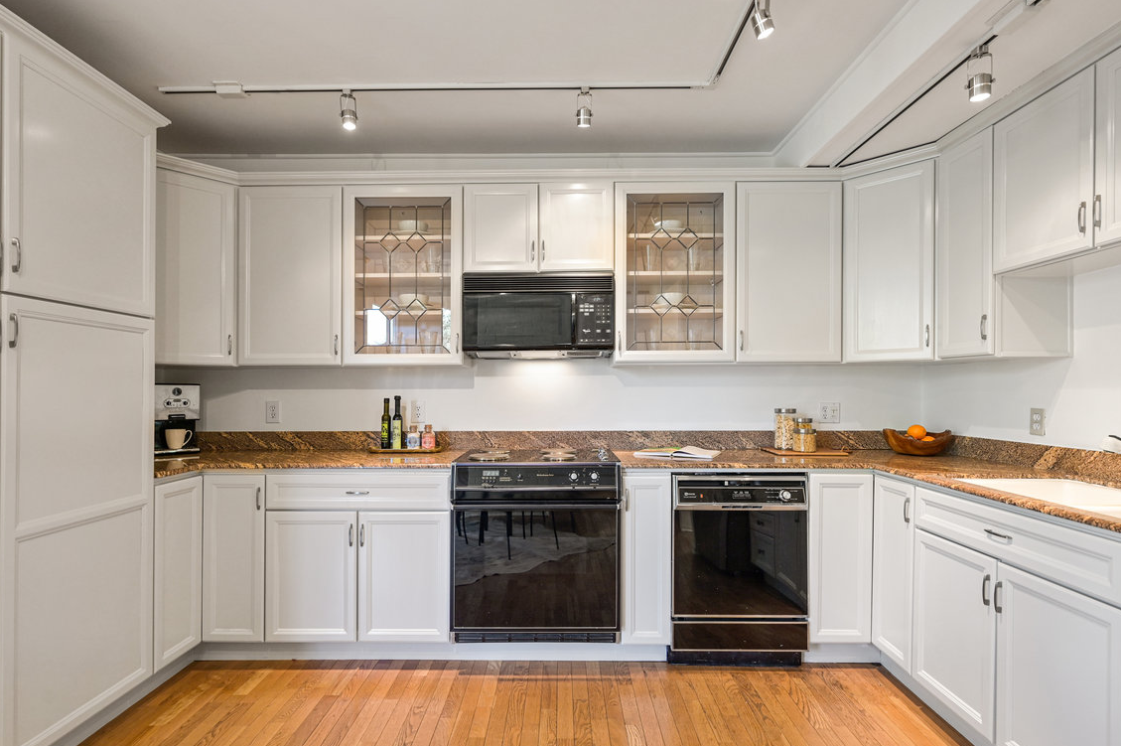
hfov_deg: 91.6
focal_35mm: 18
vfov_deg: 68.7
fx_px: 545
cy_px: 386
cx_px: 562
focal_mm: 16.5
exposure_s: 1/15
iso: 400
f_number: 6.3
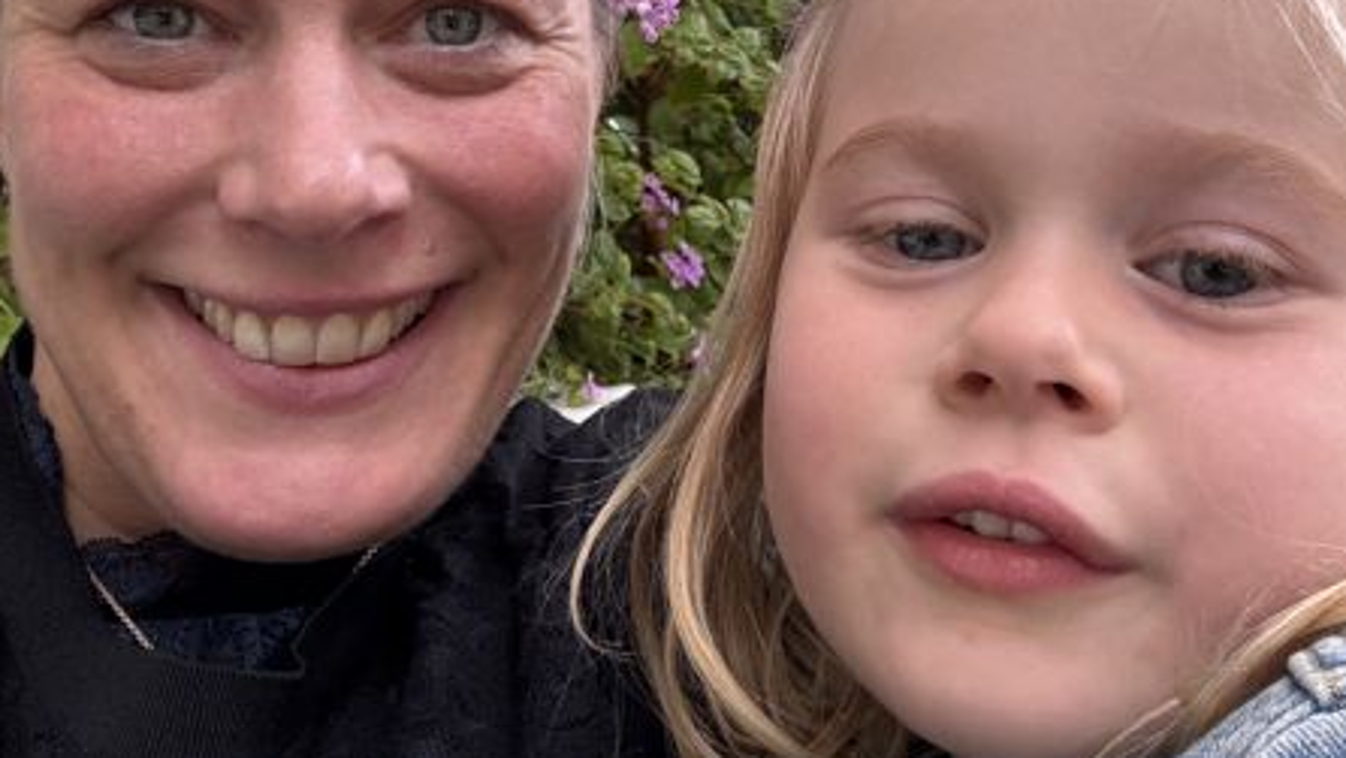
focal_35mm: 44
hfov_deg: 46.4
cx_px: 670
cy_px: 112
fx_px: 1571
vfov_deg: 26.4
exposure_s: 1/121
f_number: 1.9
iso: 80
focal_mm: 2.69
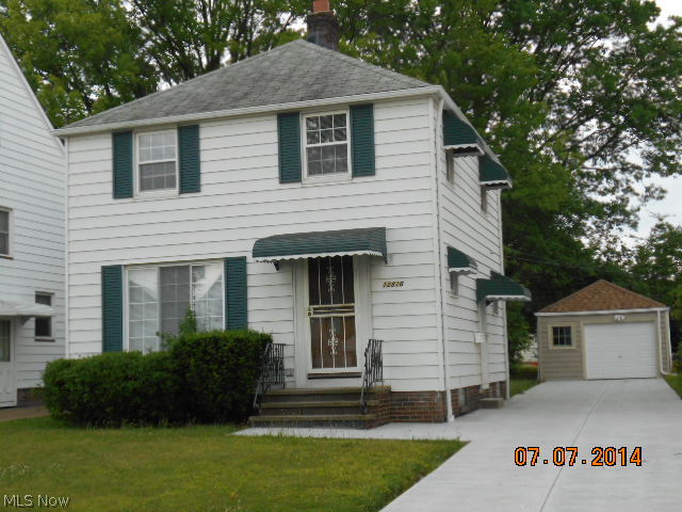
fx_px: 965
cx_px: 341
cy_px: 256
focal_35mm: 49
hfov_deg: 38.9
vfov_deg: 29.7
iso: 280
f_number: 4.5
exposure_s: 1/250
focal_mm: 8.8
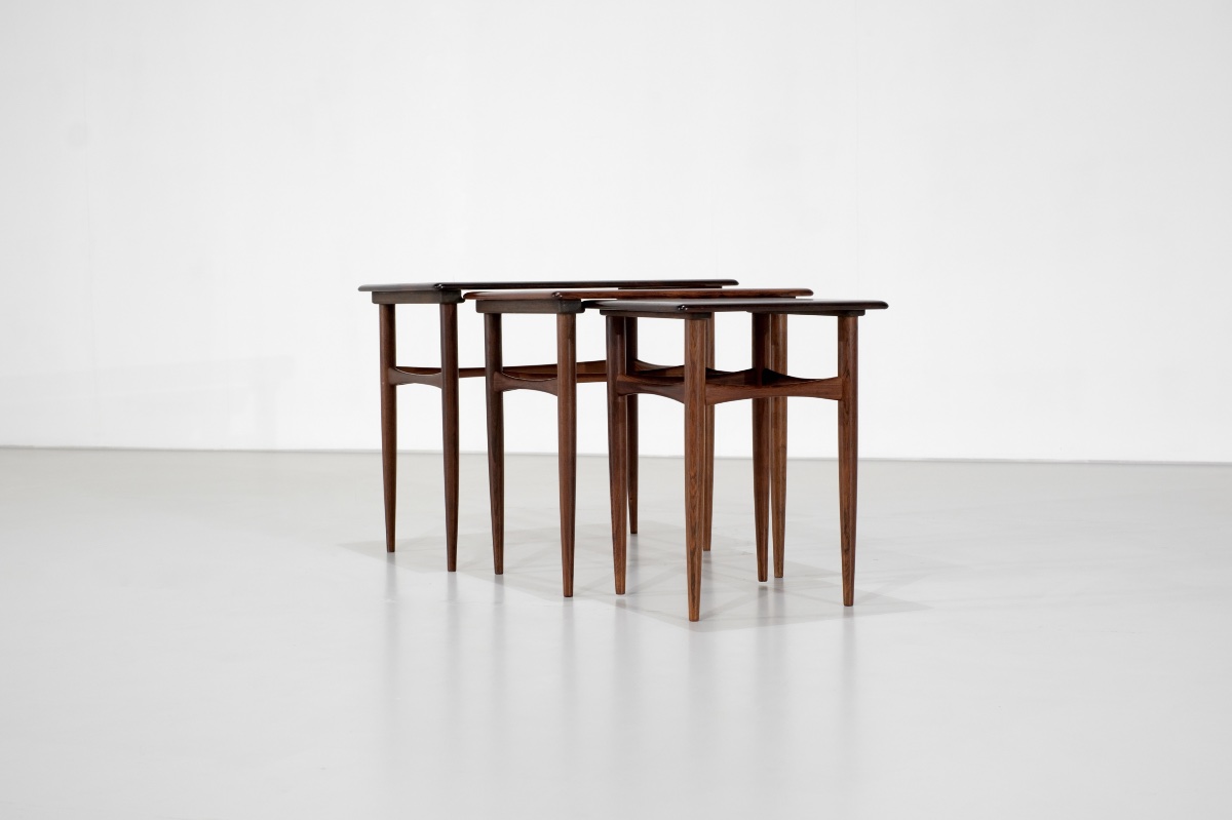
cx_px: 616
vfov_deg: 25.5
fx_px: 1813
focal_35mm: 53
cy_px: 410
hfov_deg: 37.5
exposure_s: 1/38
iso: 800
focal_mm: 35
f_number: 8
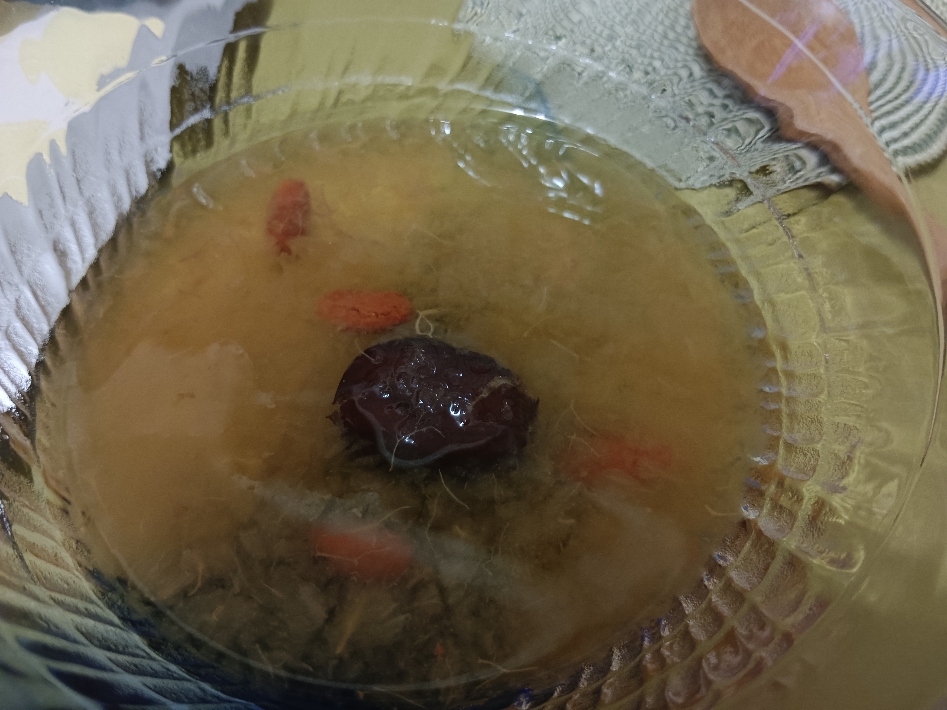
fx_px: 711
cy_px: 355
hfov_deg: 67.3
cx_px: 474
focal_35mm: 26
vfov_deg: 53.1
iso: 3001
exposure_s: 1/24
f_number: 1.8
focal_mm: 3.96
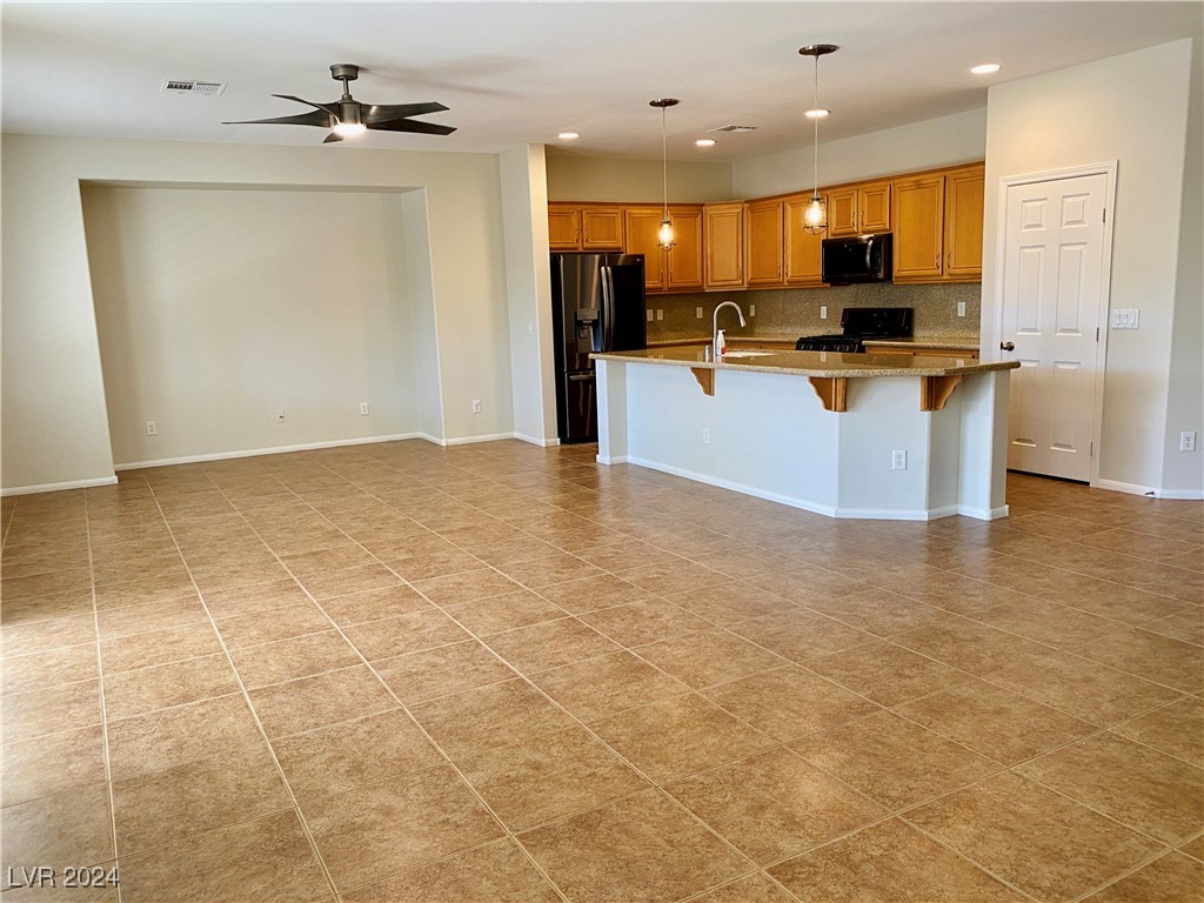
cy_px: 452
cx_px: 602
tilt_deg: -9.5
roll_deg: +1.8
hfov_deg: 67.3
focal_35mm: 26
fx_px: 904
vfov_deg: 53.1
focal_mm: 4.25
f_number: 1.8
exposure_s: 1/60
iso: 125
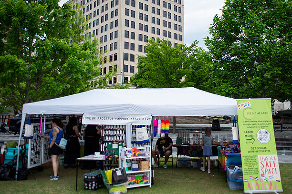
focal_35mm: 34
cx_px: 158
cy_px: 79
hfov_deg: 55.8
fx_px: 276
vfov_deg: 38.7
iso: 400
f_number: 2.8
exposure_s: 1/400
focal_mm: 24
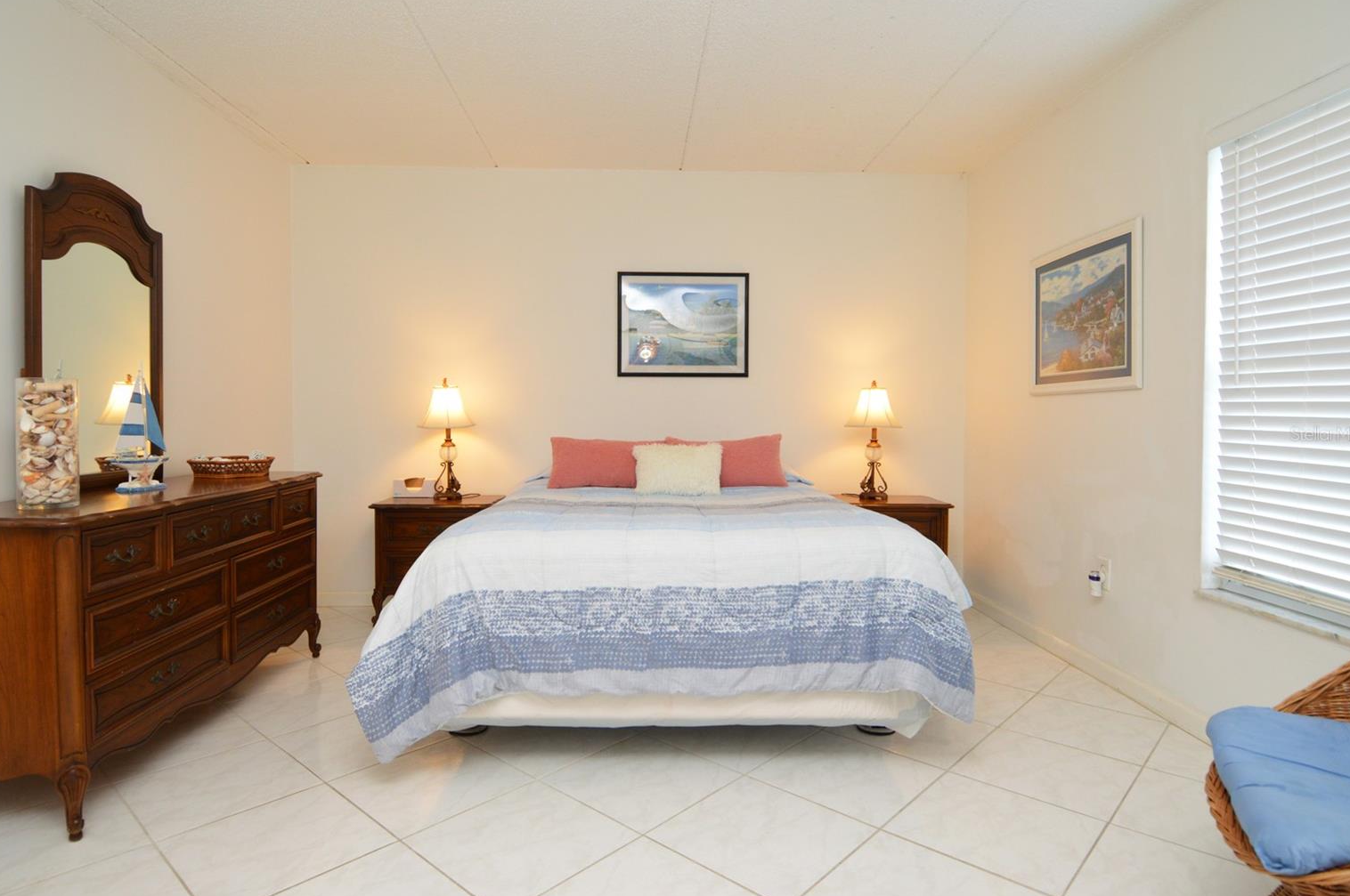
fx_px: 712
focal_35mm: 19
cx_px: 657
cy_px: 434
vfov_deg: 64.4
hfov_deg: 87.0
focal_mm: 12
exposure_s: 1/60
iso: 560
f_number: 4
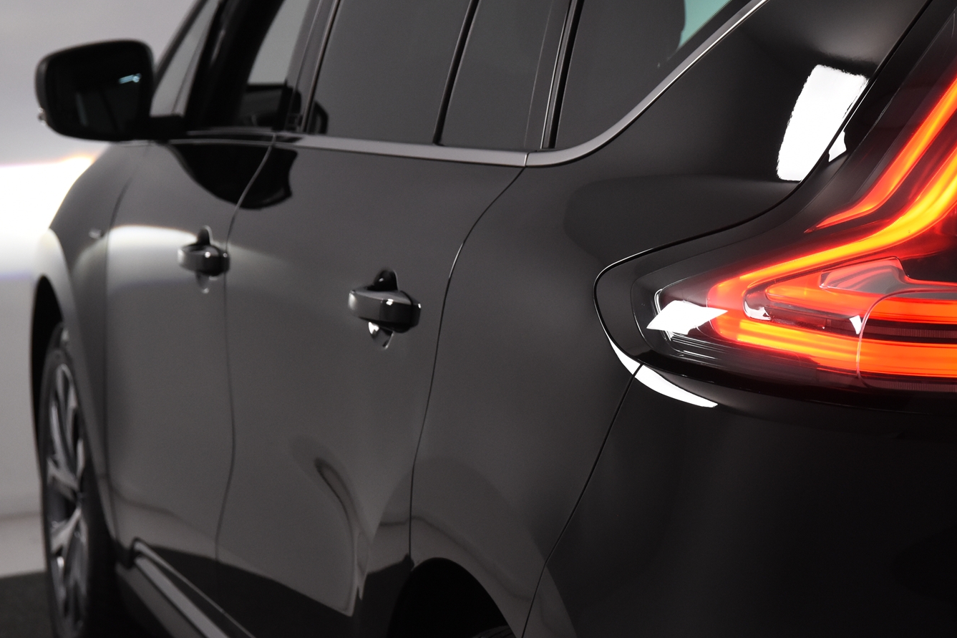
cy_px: 237
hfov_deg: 18.2
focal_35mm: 112
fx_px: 2977
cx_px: 648
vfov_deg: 12.2
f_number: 6.3
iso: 1600
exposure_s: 1/160
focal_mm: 52
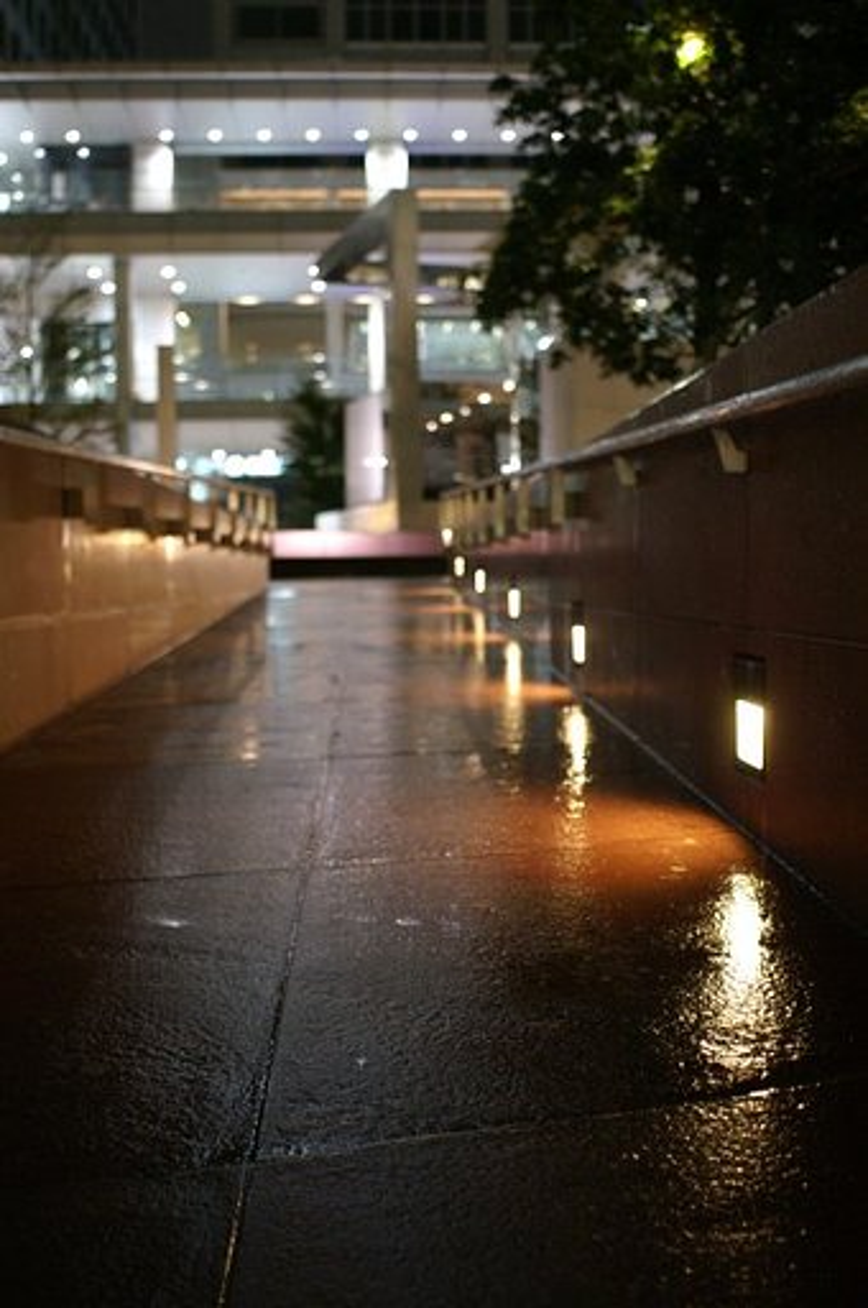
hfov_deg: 36.8
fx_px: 1305
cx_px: 434
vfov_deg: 53.2
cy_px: 654
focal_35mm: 36
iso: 800
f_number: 2.8
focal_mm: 24
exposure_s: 1/10
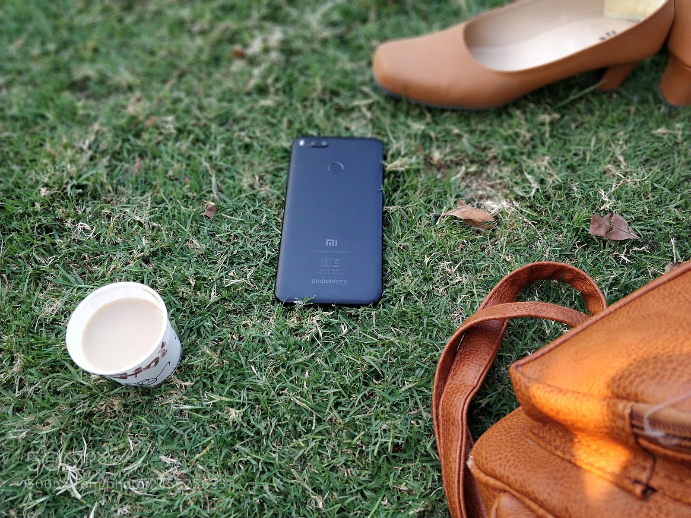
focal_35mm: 24
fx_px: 479
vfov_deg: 56.8
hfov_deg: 71.6
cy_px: 259
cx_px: 346
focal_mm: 4.1
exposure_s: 1/50
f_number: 1.7
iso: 200
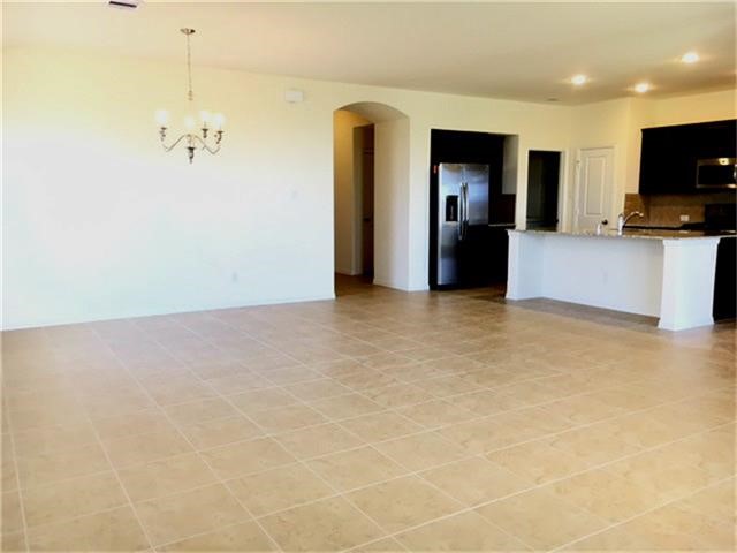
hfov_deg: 61.7
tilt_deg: -7.4
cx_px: 368
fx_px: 617
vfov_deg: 48.2
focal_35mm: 29
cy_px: 276
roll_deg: +0.0
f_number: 2.2
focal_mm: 4.15
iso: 64
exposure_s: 1/30
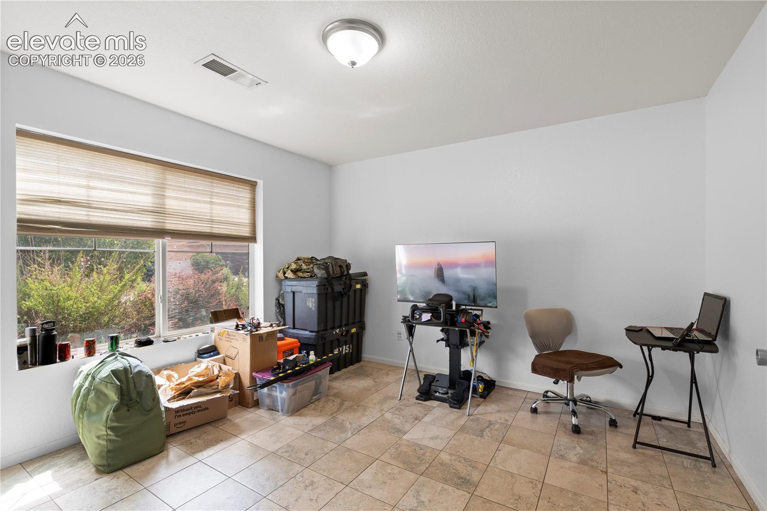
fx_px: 341
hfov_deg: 96.7
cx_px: 384
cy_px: 256
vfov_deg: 73.7
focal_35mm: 16
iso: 100
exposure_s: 1/1.67
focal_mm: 16
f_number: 8
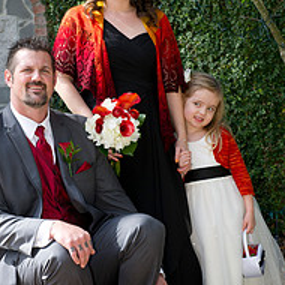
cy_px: 190
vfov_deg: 12.4
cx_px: 112
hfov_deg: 12.4
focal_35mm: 141
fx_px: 1313
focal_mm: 70
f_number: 5.6
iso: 200
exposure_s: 1/160
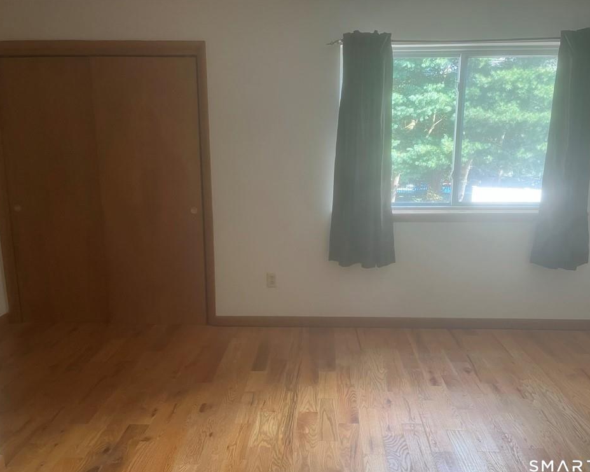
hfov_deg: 62.2
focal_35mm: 28
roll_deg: -0.5
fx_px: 489
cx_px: 309
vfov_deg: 51.5
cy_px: 241
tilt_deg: -11.8
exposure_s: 1/83
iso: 125
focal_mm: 5.1
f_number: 1.6
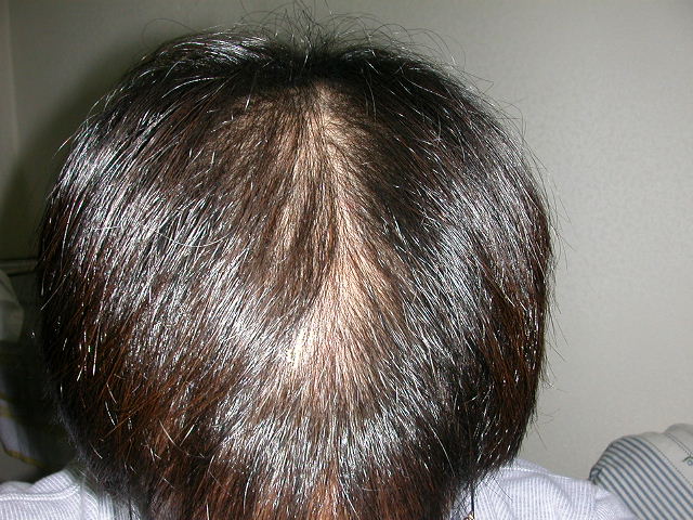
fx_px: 741
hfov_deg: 50.1
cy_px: 260
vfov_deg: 38.7
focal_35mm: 37
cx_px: 346
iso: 100
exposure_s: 1/59.9
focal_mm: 5.6
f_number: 4.5
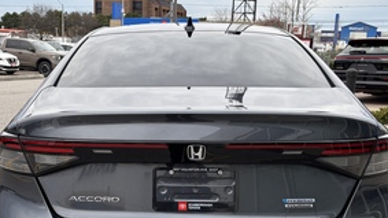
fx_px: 432
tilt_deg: -13.4
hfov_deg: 48.4
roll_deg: -2.6
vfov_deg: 28.0
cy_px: 160
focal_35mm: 42
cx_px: 189
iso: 50
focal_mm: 5.96
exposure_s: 1/707
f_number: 1.6
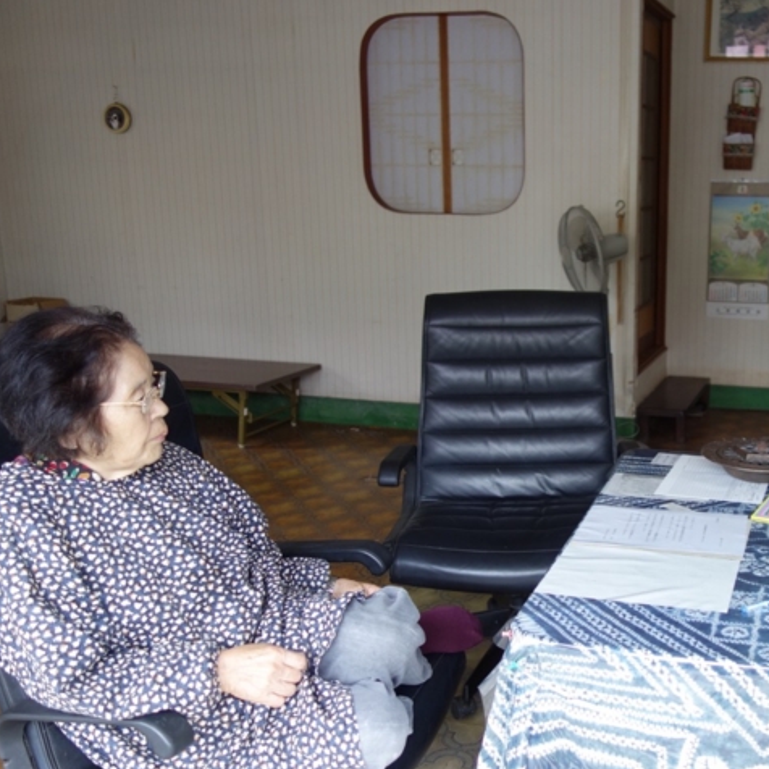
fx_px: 1005
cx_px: 596
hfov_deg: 40.4
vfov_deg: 41.9
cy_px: 395
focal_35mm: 40
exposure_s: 1/40
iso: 125
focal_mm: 10.4
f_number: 1.8
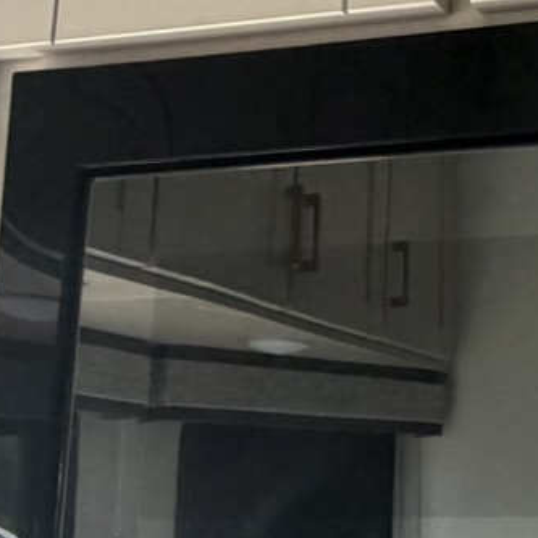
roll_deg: +0.0
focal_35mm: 76
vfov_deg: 22.7
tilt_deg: +14.9
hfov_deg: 21.5
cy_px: 179
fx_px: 1336
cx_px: 599
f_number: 2.2
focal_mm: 2.22
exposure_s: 1/121
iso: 200
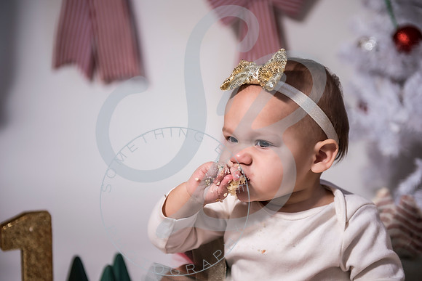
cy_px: 140
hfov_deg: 28.3
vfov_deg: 19.1
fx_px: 838
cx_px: 207
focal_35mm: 71
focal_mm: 70
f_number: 2.8
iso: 100
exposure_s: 1/125
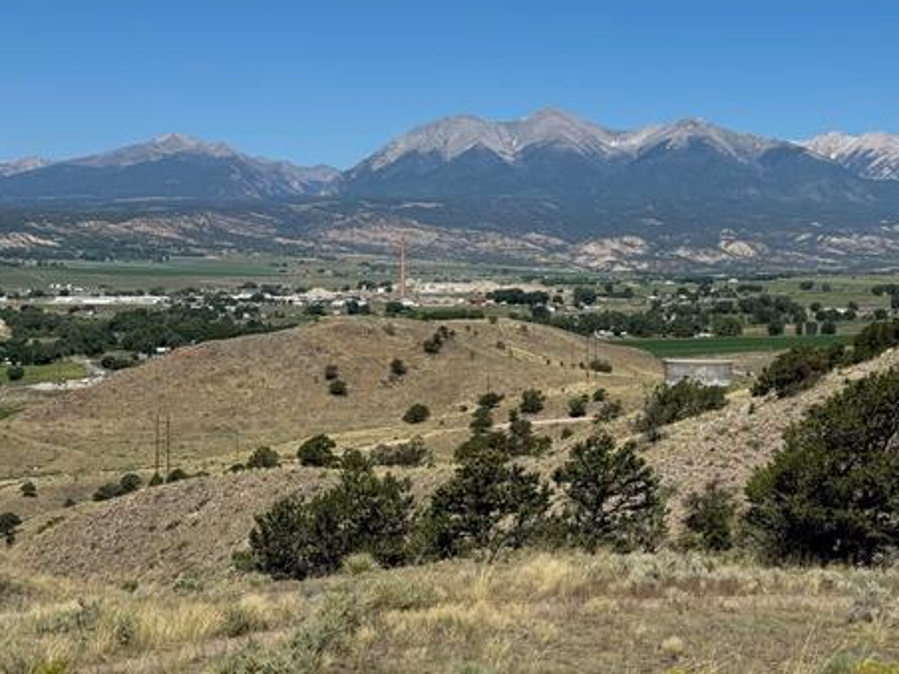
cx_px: 595
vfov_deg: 21.6
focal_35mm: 68
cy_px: 356
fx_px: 1766
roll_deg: -0.7
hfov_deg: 28.4
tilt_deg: -3.3
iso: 64
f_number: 1.78
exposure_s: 1/6410
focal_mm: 6.76
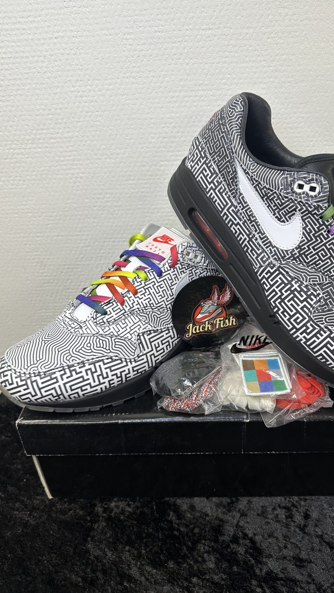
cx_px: 205
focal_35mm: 27
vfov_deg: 69.8
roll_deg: +1.5
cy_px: 289
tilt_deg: -30.0
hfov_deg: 42.6
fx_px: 425
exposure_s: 1/100
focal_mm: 6.86
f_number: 1.78
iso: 80
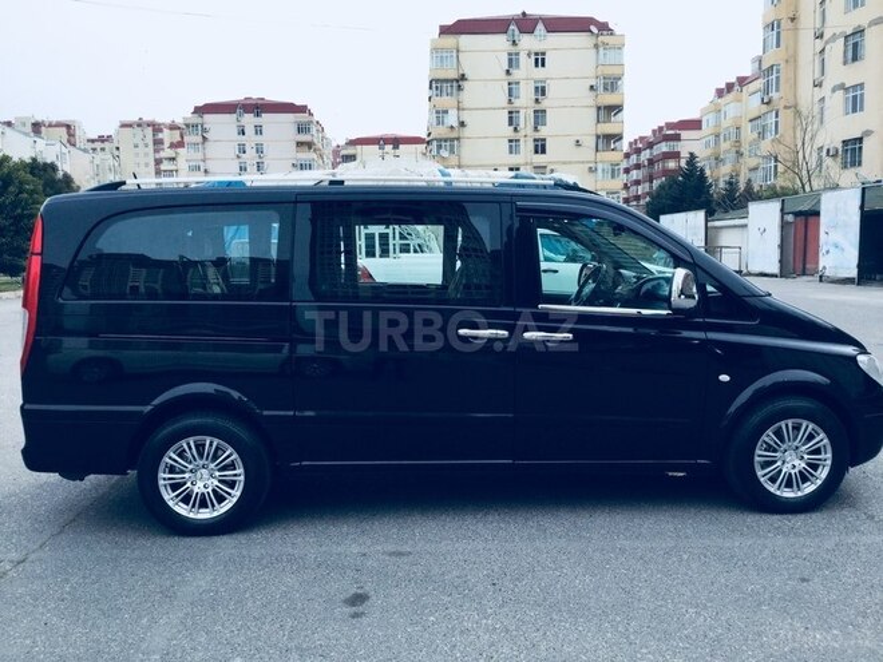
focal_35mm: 31
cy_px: 331
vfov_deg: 45.4
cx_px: 442
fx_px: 791
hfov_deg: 58.4
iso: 25
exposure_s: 1/637
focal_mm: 3.3
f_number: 2.4
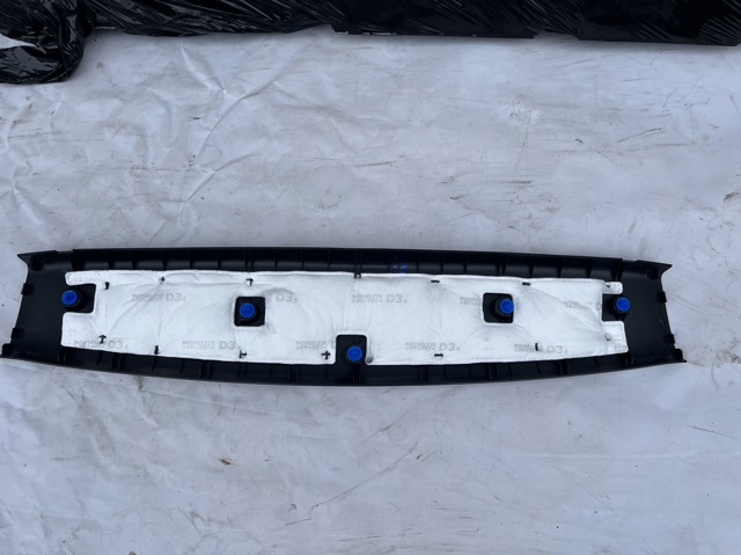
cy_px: 278
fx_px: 556
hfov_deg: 67.3
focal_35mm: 26
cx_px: 370
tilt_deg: -80.7
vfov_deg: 53.0
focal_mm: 5.1
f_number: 1.6
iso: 50
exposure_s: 1/1117
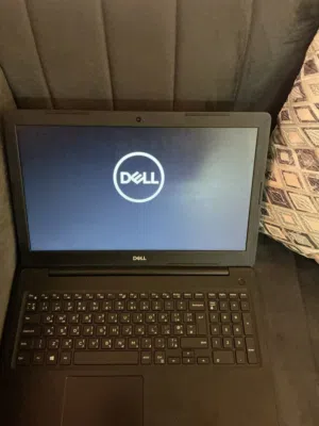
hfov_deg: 48.2
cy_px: 213
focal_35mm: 29
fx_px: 356
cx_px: 160
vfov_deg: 61.7
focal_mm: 3
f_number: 1.8
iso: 320
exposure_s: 1/30
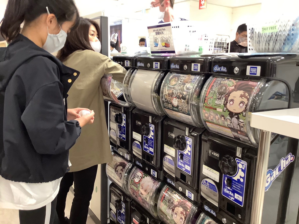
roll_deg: -1.3
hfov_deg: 58.4
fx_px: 268
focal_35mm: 31
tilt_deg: -10.3
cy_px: 112
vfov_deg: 45.4
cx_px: 150
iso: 200
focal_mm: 3.3
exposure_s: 1/50
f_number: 2.4
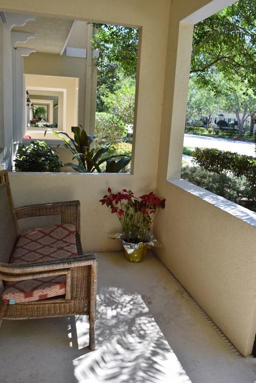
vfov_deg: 61.9
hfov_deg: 43.6
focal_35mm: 30
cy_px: 192
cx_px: 128
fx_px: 320
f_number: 6.3
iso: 200
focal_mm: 20
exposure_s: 1/250
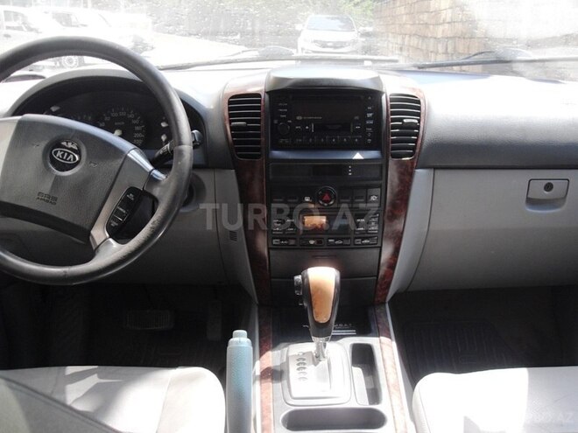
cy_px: 216
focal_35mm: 34
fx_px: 568
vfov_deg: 41.8
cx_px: 289
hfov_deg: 54.0
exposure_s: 1/125
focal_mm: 6.3
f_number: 2.8
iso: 80
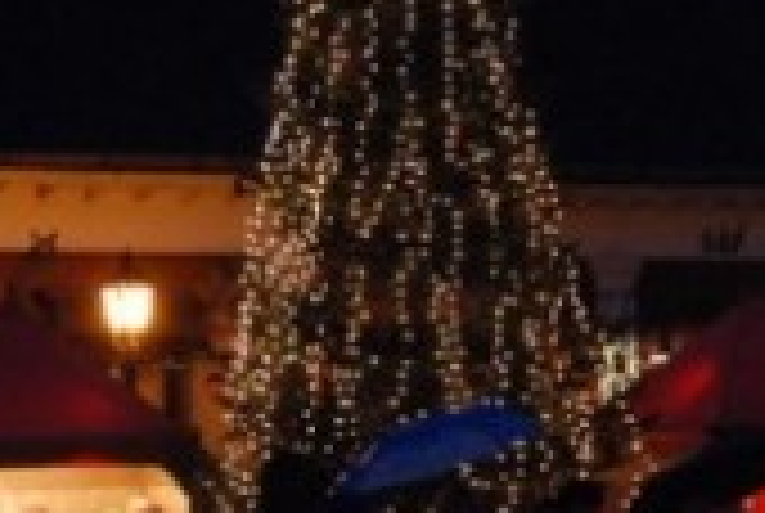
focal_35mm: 168
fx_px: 3576
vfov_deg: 8.2
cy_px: 302
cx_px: 315
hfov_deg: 12.2
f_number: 6.3
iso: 1600
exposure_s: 1/13
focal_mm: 32
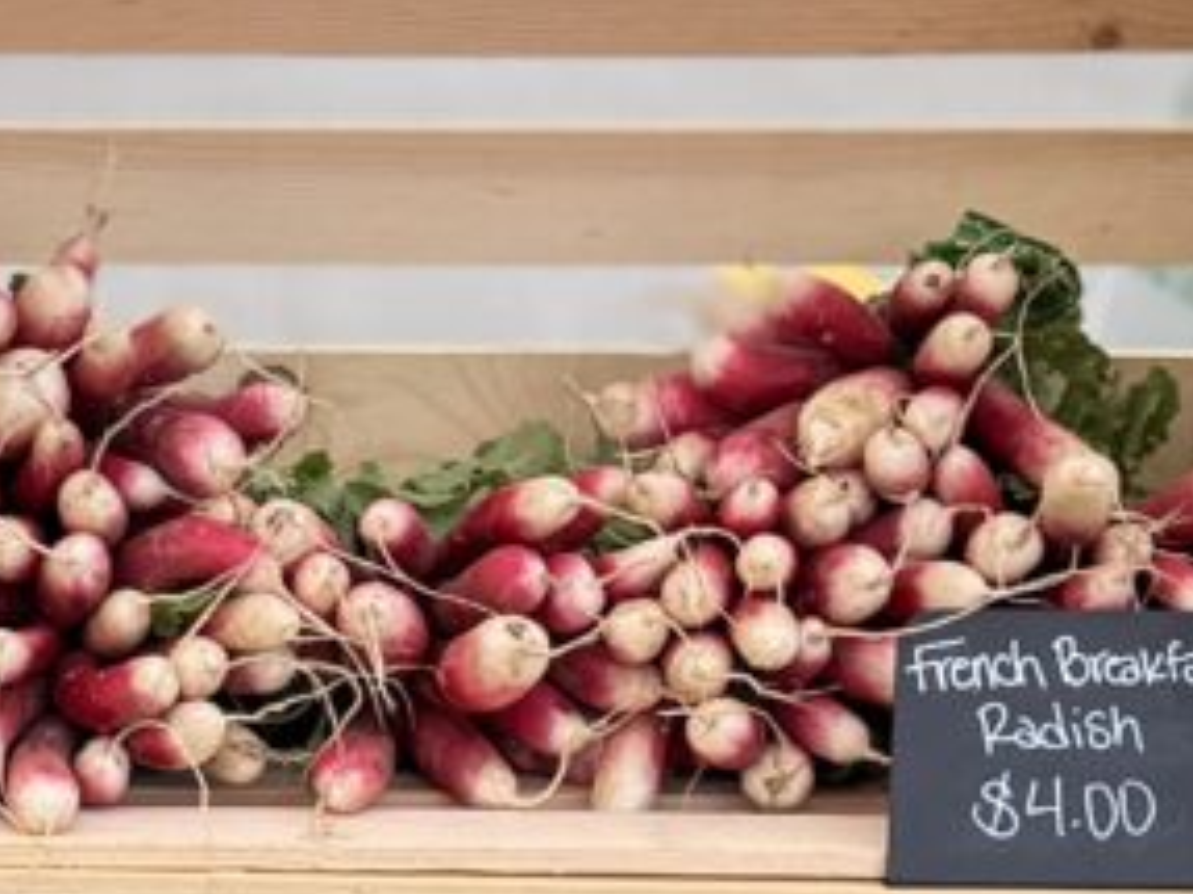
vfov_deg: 12.8
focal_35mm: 107
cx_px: -382
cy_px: 1501
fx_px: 3686
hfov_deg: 17.2
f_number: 1.78
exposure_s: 1/621
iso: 80
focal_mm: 6.76
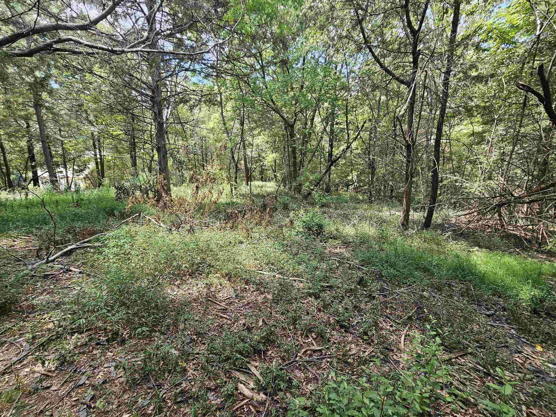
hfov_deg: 102.1
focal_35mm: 14
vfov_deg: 85.6
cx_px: 279
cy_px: 214
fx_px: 225
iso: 50
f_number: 2.2
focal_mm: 2.2
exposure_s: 1/120
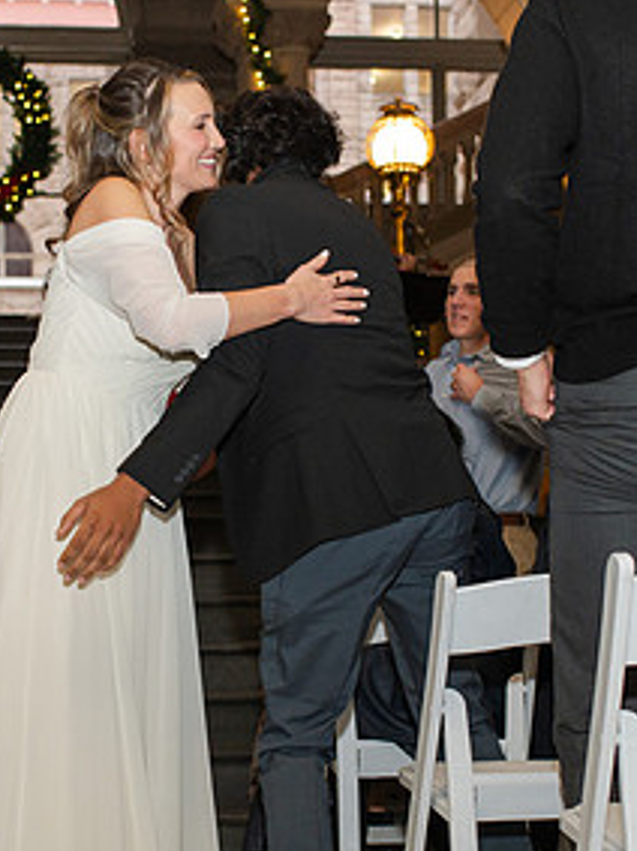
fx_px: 1989
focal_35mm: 81
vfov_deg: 24.1
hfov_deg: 18.1
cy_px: 496
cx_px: 199
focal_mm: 35
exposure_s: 1/200
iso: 1000
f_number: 3.5
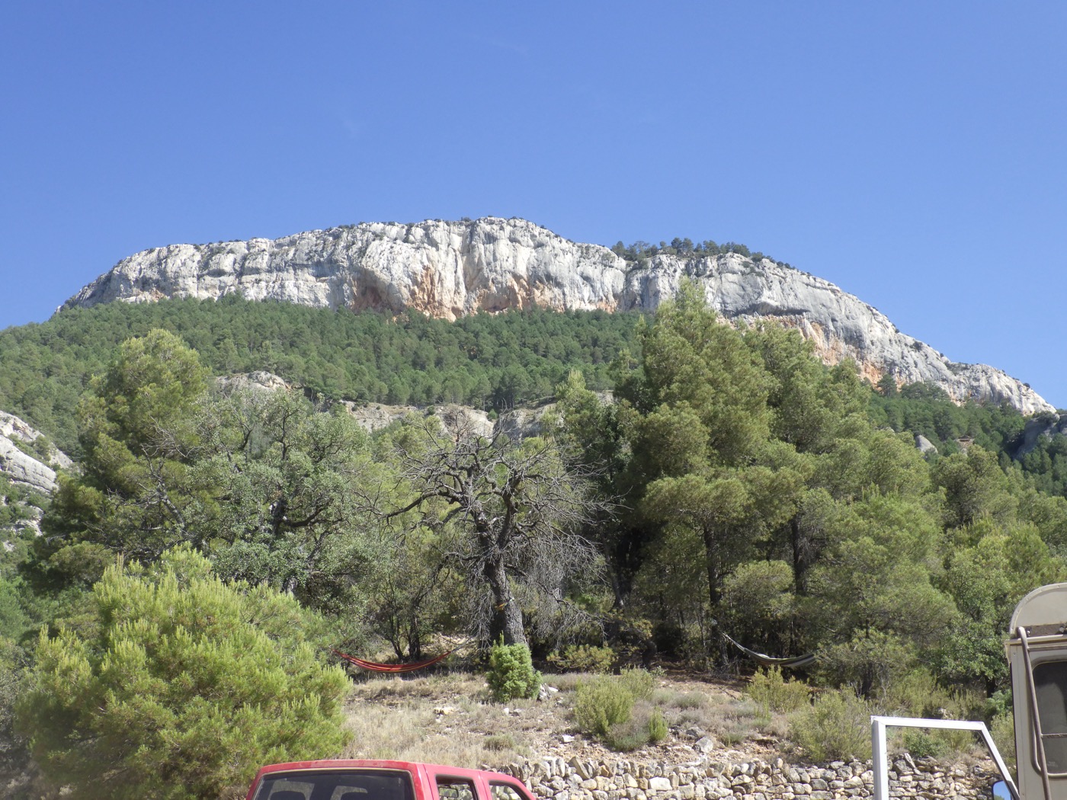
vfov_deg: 34.3
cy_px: 400
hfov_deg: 44.8
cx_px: 534
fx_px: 1295
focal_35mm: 42
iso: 125
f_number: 5
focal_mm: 7.5
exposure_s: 1/320
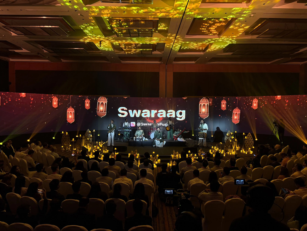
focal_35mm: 26
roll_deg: +0.2
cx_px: 154
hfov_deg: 67.3
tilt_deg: -2.3
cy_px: 116
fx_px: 231
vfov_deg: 53.1
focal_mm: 5.96
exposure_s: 1/50
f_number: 1.6
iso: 200
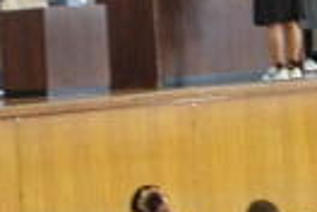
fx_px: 2280
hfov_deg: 7.9
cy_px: 43
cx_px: 231
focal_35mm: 259
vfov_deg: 5.3
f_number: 4.2
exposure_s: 1/5.5
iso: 113
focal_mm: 13.7
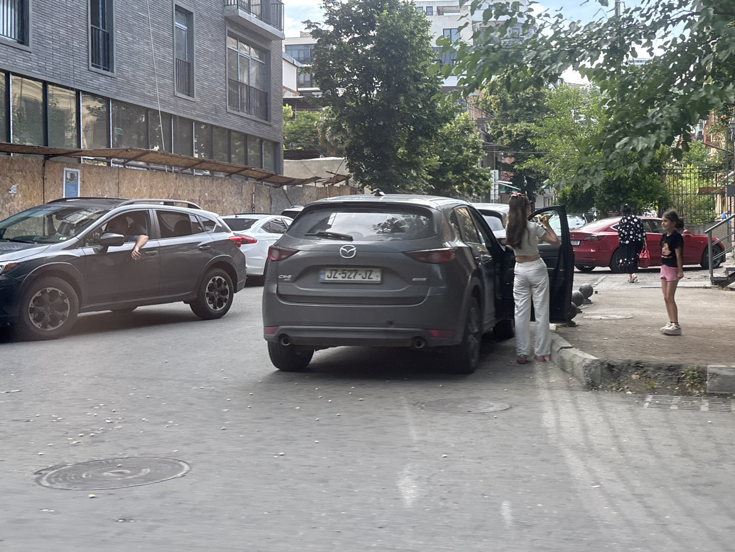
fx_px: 913
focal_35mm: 43
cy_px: 237
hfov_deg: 42.4
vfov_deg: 33.6
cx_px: 560
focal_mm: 5.96
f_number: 1.6
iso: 40
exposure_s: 1/121
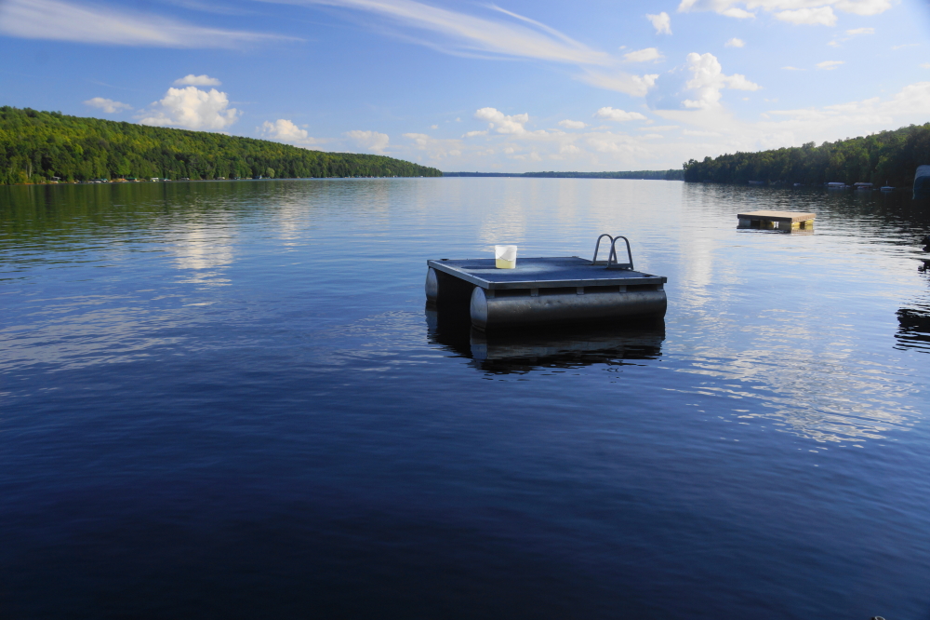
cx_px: 465
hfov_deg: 67.4
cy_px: 310
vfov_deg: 47.9
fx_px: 697
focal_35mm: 27
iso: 100
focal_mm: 18
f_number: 9
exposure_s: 1/100
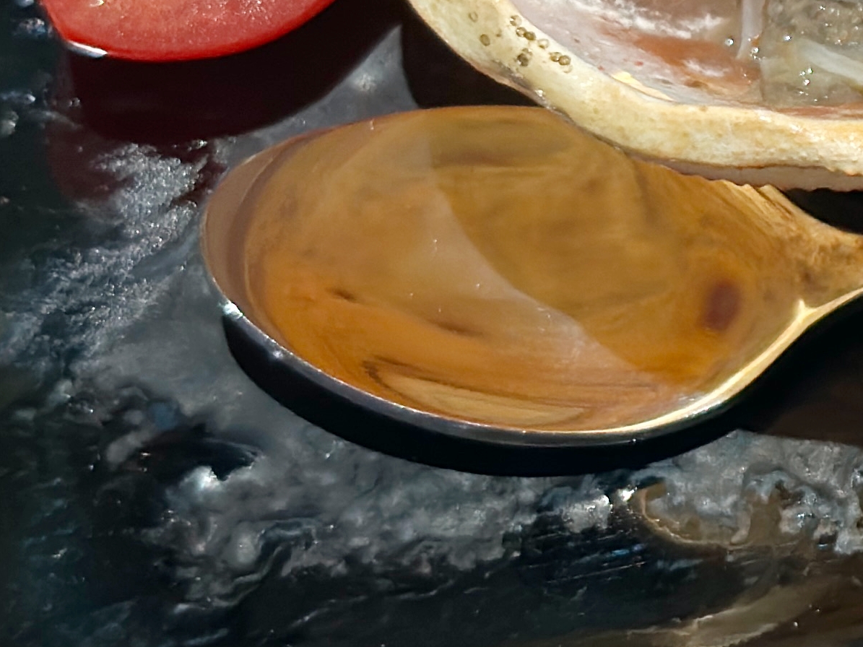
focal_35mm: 162
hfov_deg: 11.8
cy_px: -77
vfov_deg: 9.1
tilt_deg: -61.7
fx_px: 4038
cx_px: 1198
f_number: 1.78
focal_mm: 6.86
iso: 125
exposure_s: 1/60
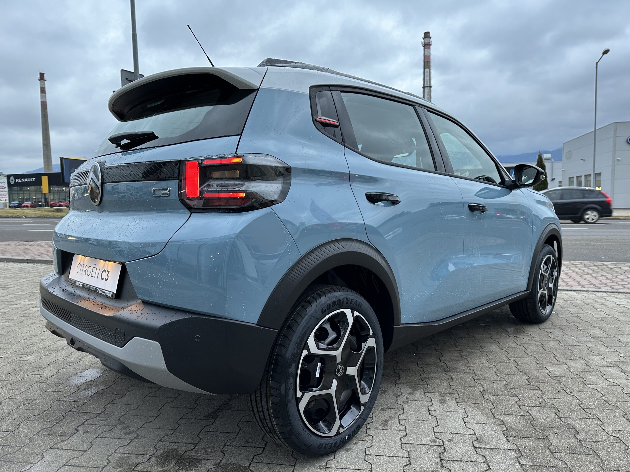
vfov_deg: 56.8
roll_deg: +1.3
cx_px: 315
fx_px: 437
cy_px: 236
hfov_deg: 71.6
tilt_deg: -4.1
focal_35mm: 24
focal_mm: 6.86
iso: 160
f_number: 1.78
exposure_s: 1/100
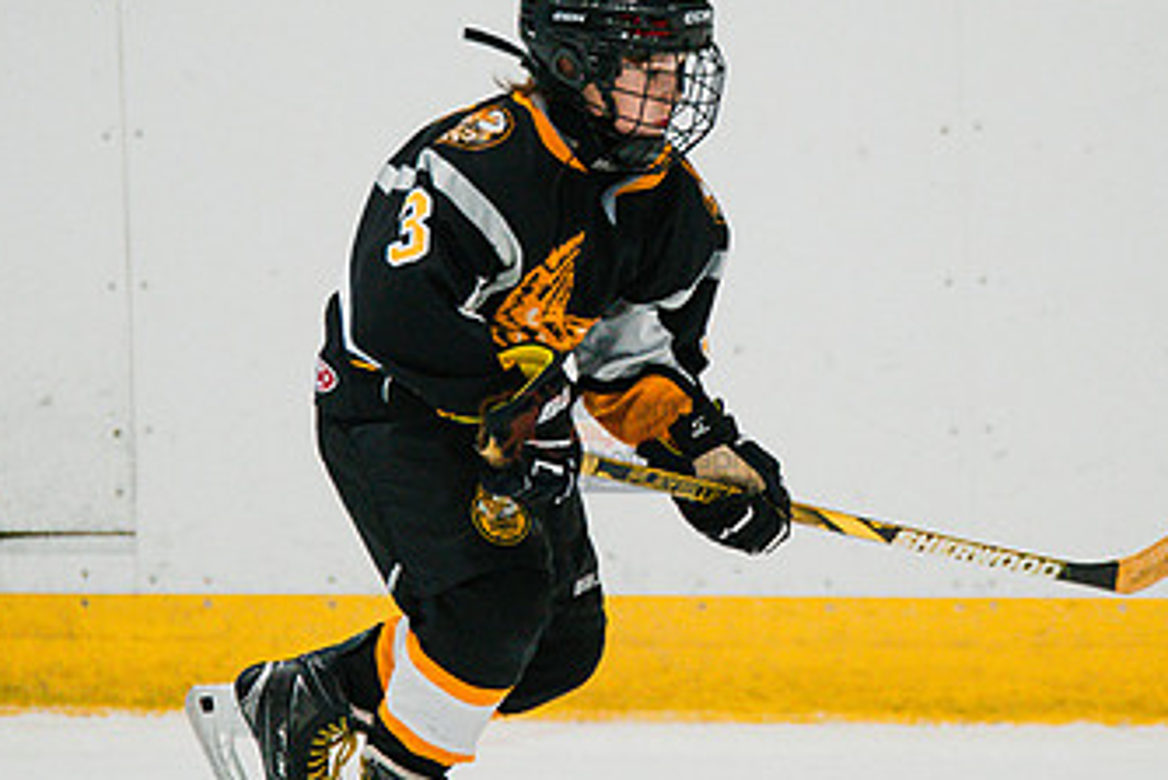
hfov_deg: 2.9
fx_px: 23174
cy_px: 213
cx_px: 629
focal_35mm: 714
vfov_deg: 1.9
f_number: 3.2
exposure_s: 1/1600
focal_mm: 300
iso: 3200
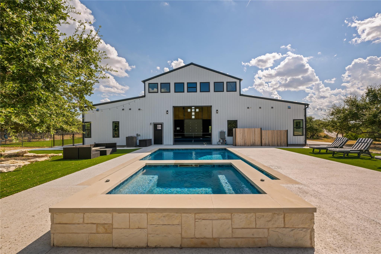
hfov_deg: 104.3
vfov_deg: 81.2
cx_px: 190
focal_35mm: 14
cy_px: 127
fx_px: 148
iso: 400
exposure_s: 1/2500
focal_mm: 14
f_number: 8
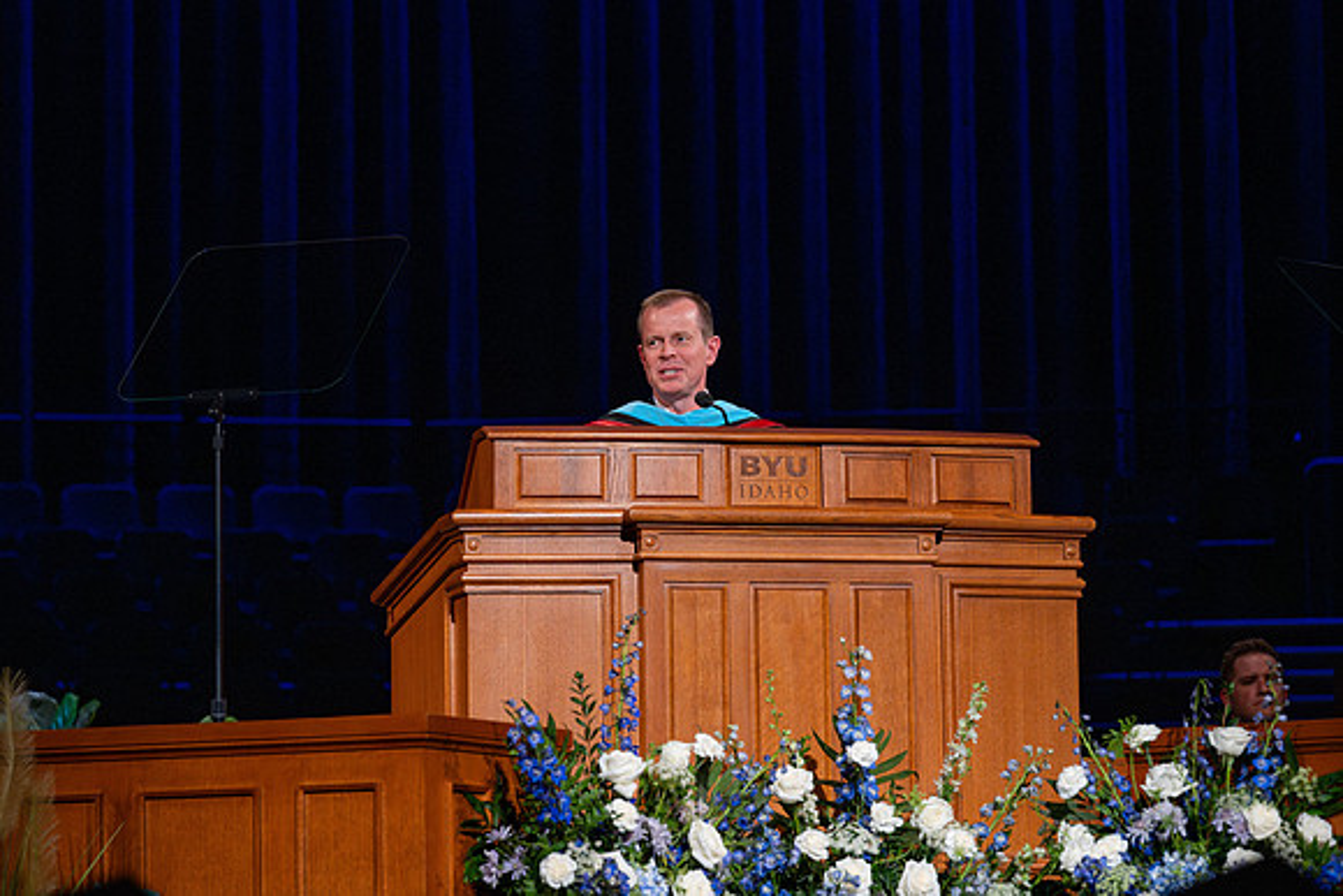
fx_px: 5783
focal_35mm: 155
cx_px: 672
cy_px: 448
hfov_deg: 13.2
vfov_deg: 8.9
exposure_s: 1/320
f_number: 5
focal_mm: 155
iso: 4000
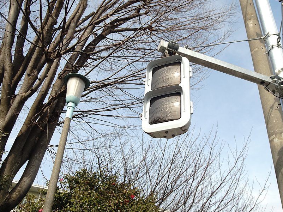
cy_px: 92
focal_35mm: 43
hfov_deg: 43.8
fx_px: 351
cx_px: 153
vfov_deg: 33.5
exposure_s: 1/500
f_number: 9
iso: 800
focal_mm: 35
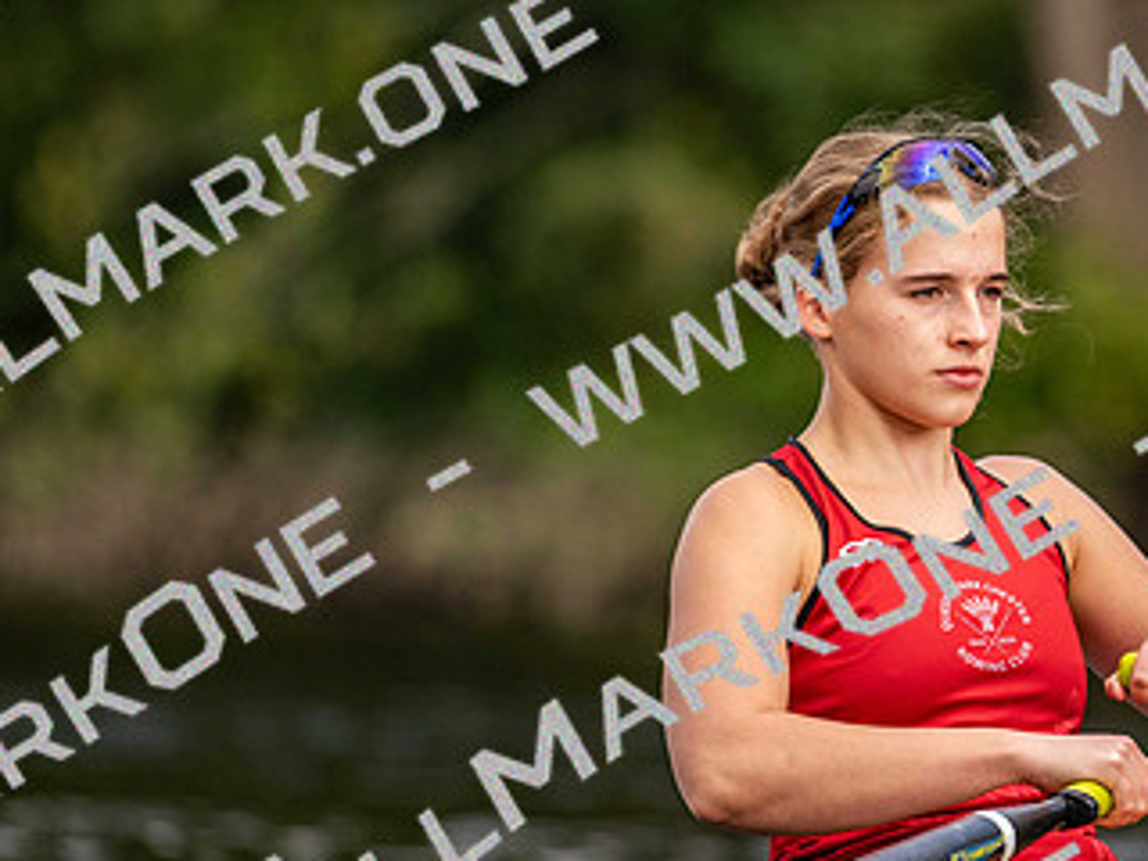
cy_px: 457
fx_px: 23115
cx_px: 972
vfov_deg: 2.1
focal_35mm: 697
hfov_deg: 2.8
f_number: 4.5
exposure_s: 1/2000
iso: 640
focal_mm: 400
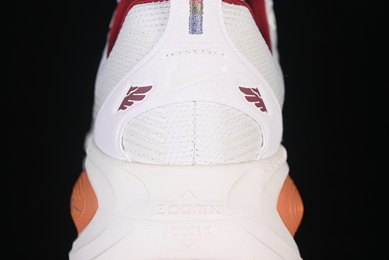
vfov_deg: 18.2
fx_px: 810
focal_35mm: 75
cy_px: 130
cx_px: 194
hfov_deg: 27.0
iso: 160
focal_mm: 50
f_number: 7.1
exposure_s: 1/80
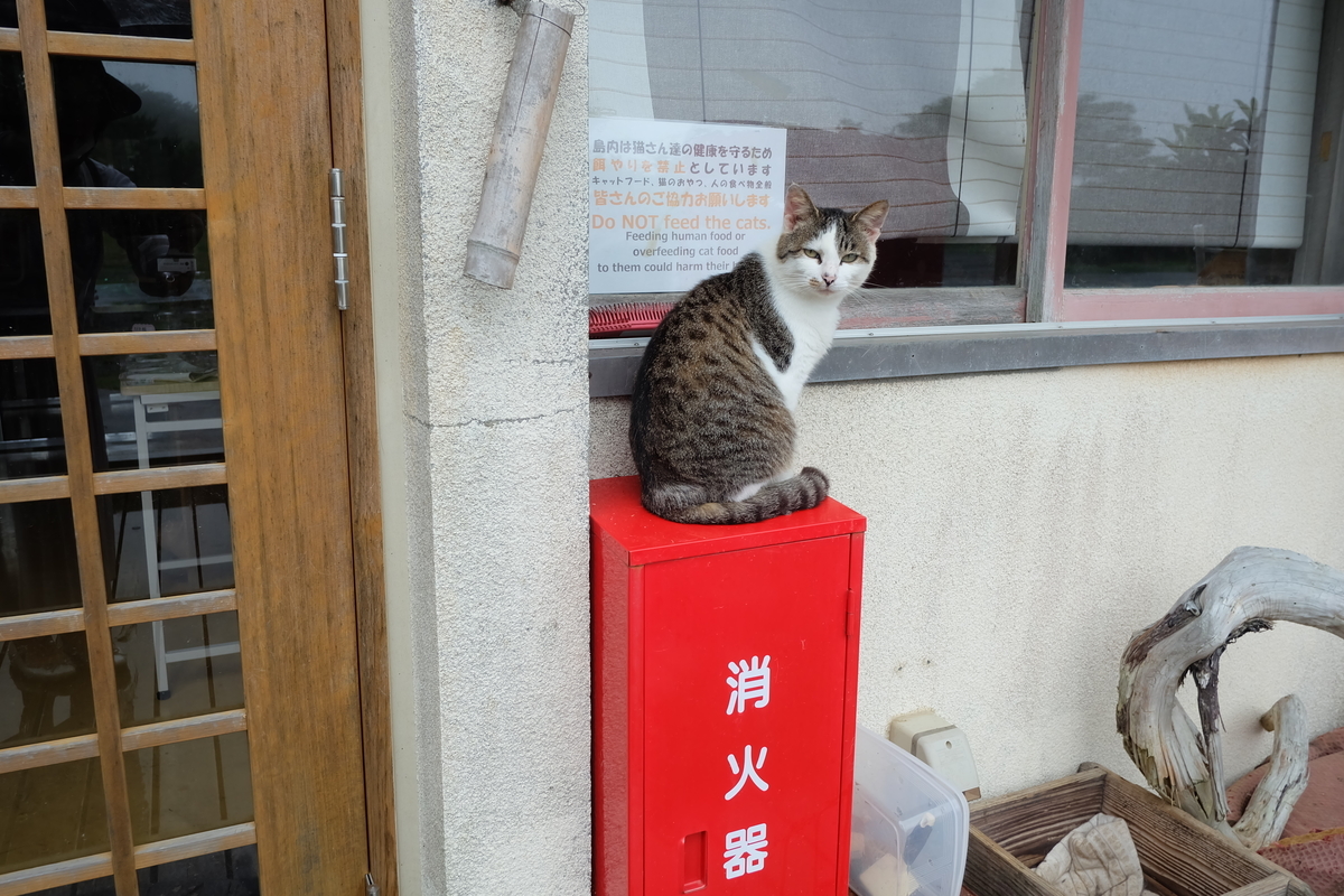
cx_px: 672
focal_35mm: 27
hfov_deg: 67.4
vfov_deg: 47.9
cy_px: 448
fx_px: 1008
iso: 400
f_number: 5.6
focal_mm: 18
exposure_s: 1/125
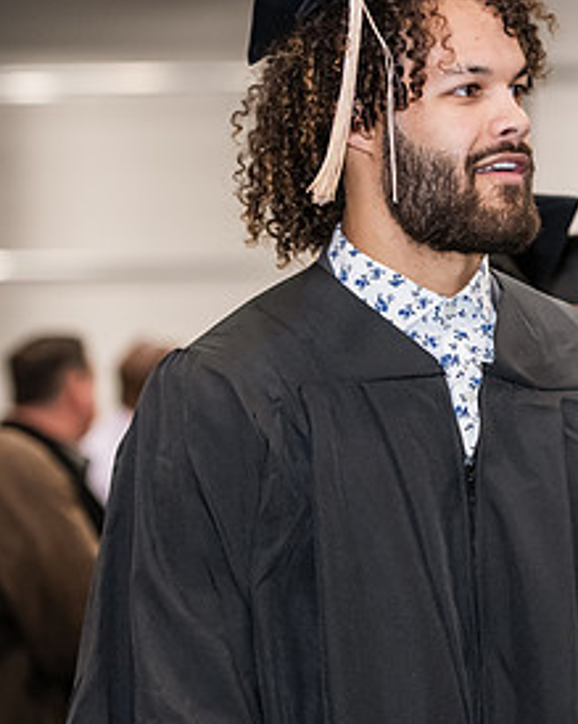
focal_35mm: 203
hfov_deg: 7.6
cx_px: 565
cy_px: 273
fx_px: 4343
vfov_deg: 9.5
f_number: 3.2
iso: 2500
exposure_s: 1/200
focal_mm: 102
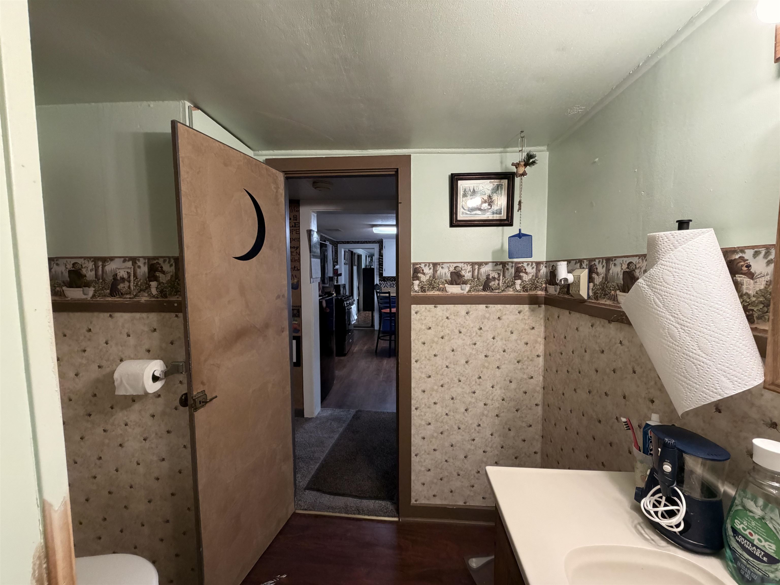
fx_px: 315
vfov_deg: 85.7
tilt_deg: -2.0
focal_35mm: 14
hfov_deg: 102.1
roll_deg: +1.4
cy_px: 292
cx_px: 390
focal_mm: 2.22
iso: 500
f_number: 2.2
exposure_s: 1/60
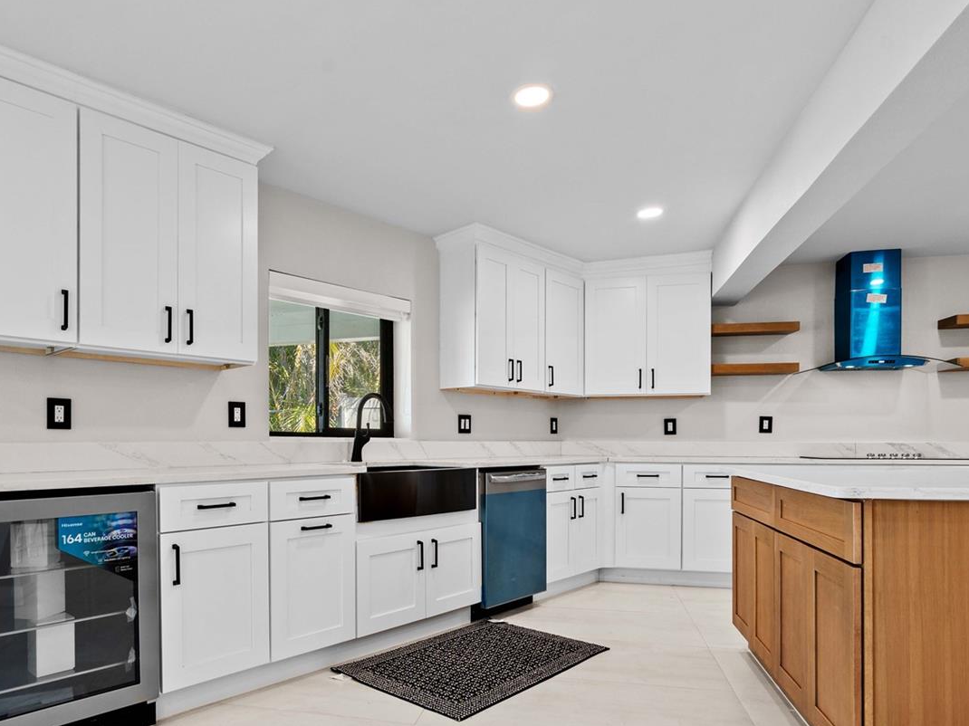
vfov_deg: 58.2
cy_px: 450
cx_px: 431
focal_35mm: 23
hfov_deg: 73.7
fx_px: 644
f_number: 8
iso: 200
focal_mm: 16
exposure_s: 1/3
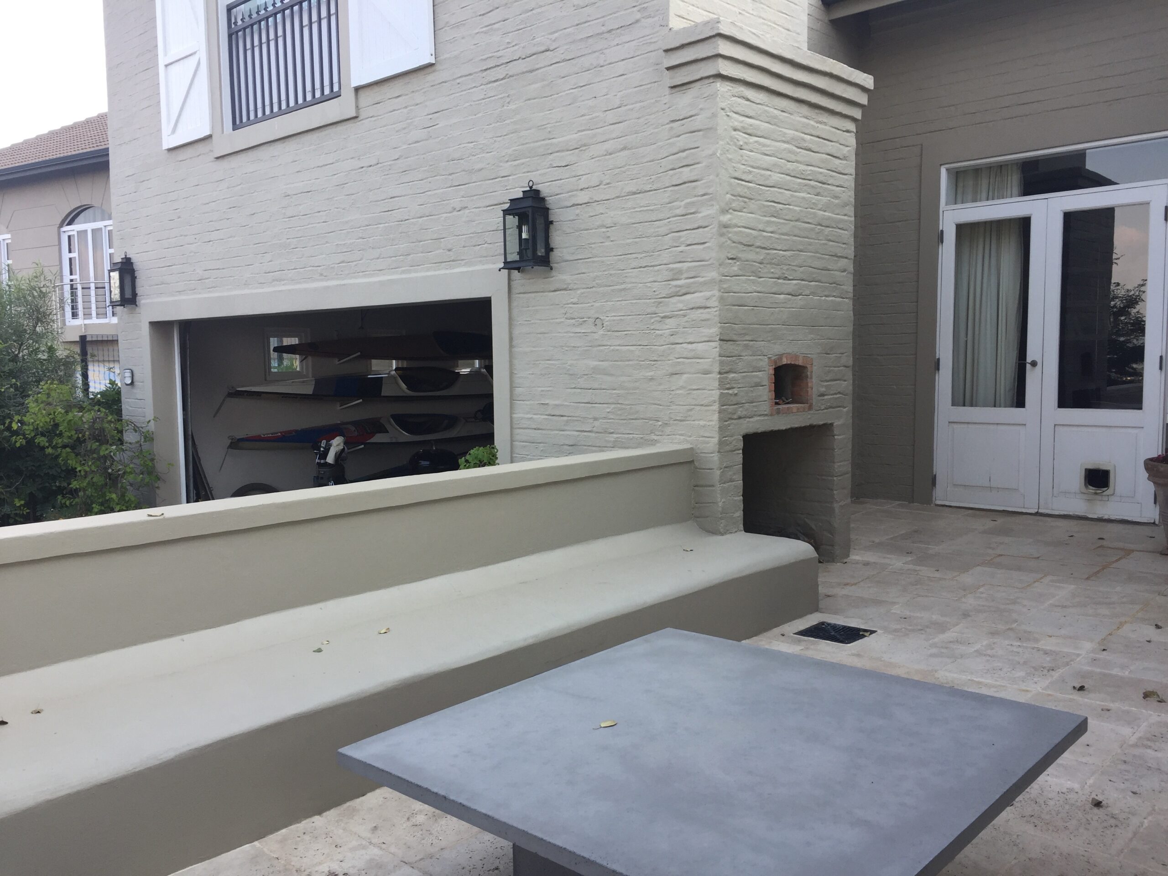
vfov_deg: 48.2
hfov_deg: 61.7
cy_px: 438
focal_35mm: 29
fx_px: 979
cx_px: 584
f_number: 2.2
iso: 32
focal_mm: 4.15
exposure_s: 1/182
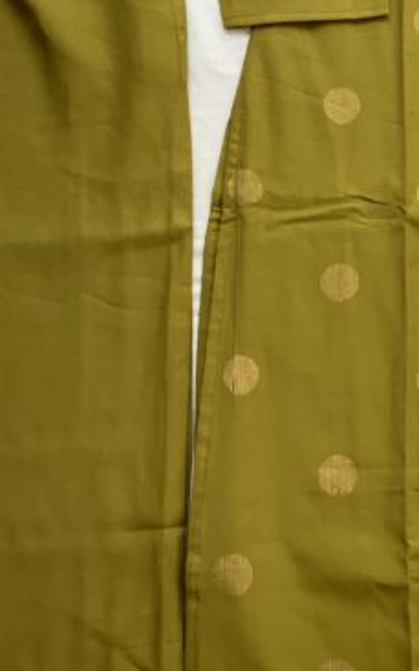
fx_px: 1226
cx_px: 377
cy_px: 201
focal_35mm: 67
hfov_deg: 19.1
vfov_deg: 30.3
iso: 16
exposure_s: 1/422
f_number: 1.8
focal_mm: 3
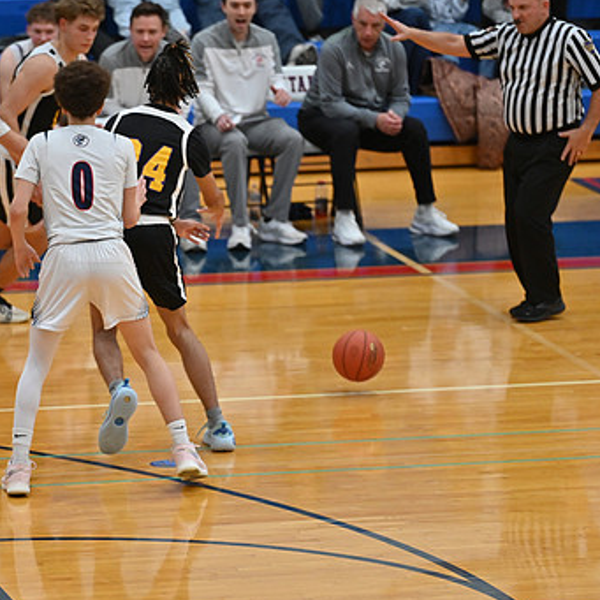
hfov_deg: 6.1
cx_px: 127
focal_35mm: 289
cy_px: 274
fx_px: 5667
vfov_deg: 6.1
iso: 2800
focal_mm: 200
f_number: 4
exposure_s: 1/800
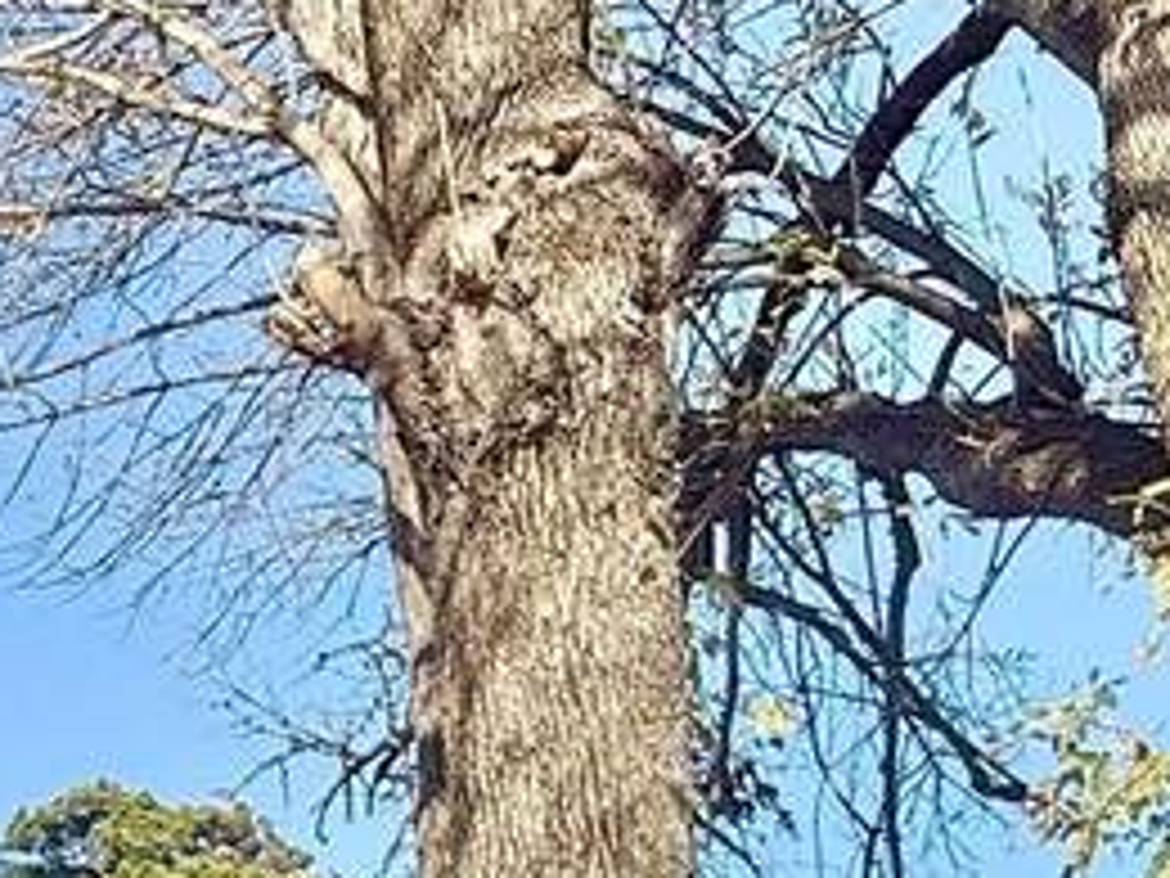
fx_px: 2332
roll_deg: -0.6
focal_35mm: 69
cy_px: 824
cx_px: -166
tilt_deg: +17.4
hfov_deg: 25.7
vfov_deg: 20.8
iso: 50
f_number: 2.2
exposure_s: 1/1613
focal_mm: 2.22
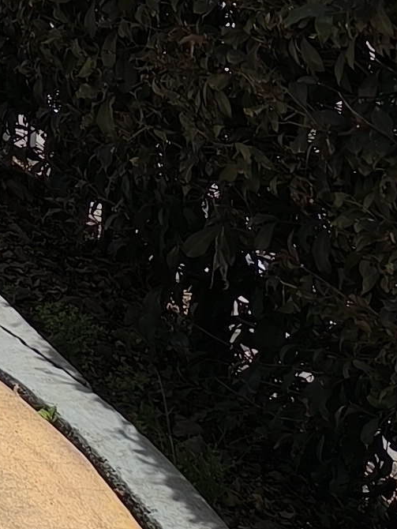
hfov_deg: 8.9
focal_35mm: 140
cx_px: -734
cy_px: -482
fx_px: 2139
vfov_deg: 12.6
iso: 50
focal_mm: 6.14
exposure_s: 1/1826
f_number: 1.65
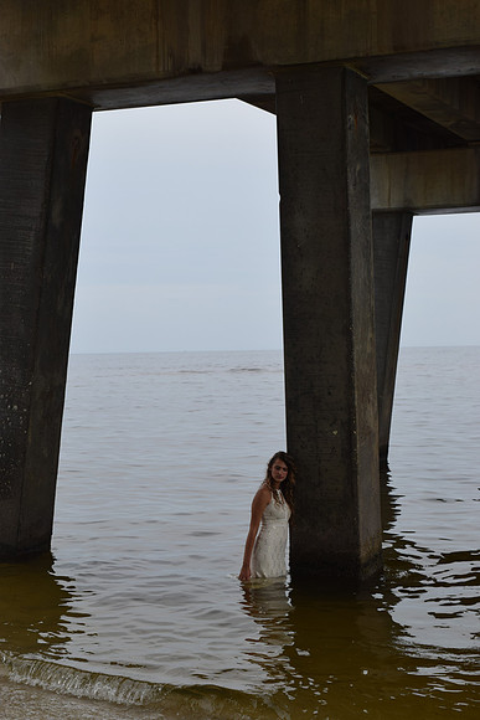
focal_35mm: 68
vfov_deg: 29.9
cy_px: 360
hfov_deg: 20.2
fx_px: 1349
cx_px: 240
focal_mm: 45
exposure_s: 1/320
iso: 200
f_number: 9
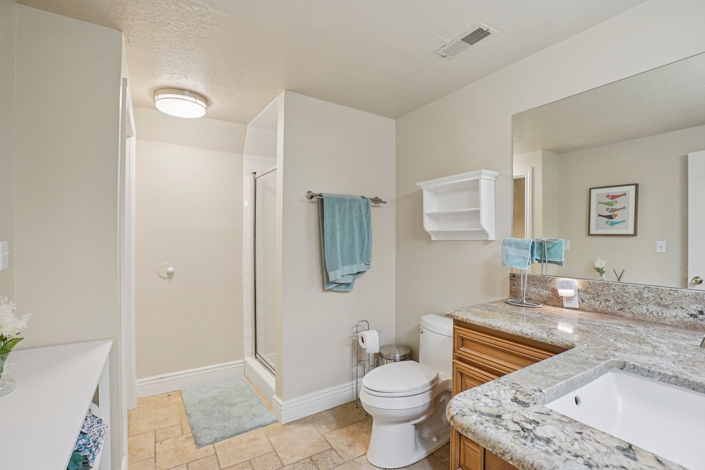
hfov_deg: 96.7
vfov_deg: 73.7
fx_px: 313
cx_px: 352
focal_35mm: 16
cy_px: 235
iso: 400
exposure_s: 1/10
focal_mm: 16
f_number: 8
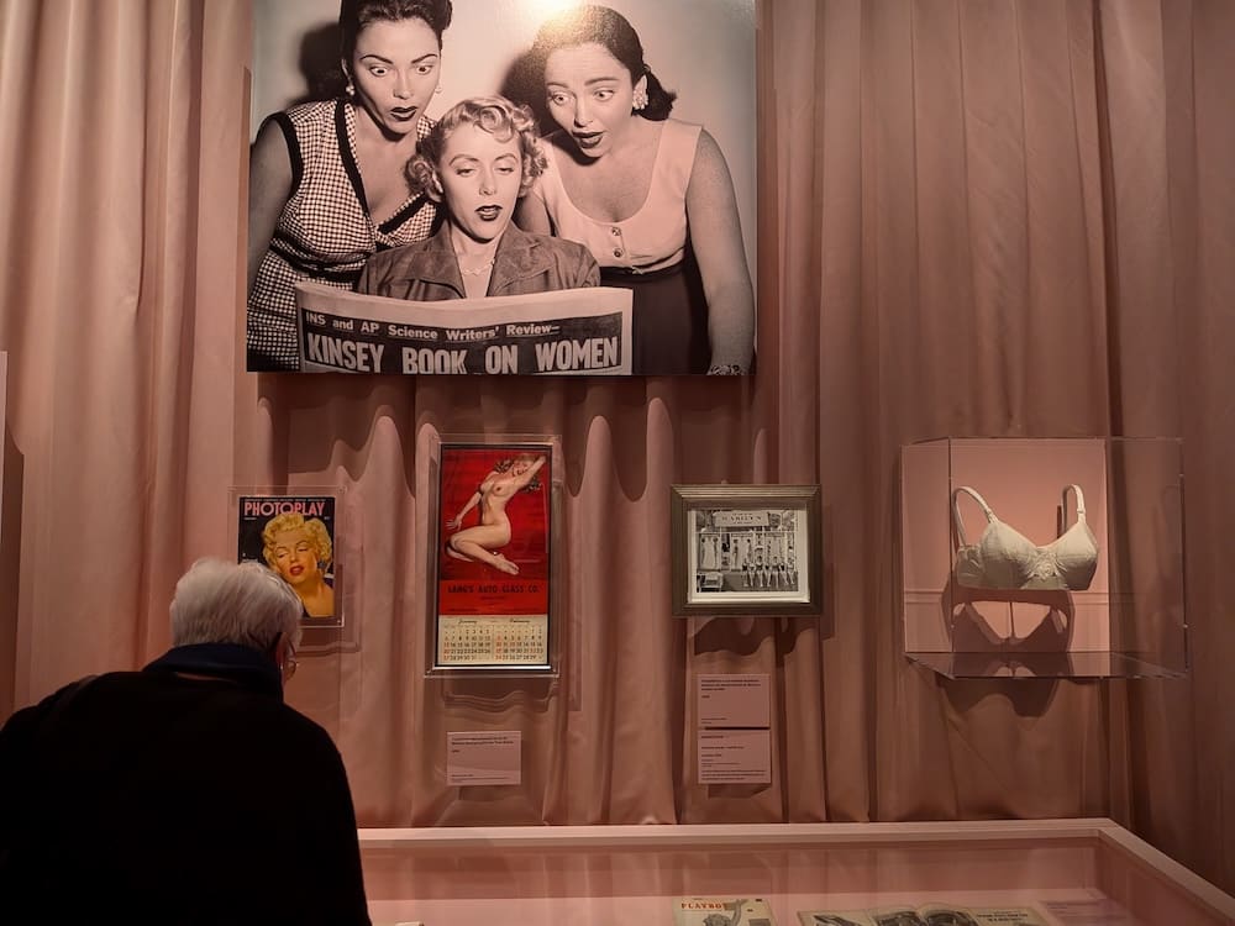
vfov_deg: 56.8
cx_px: 618
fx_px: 856
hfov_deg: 71.6
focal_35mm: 24
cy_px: 463
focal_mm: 4.53
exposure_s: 1/100
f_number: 1.7
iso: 925
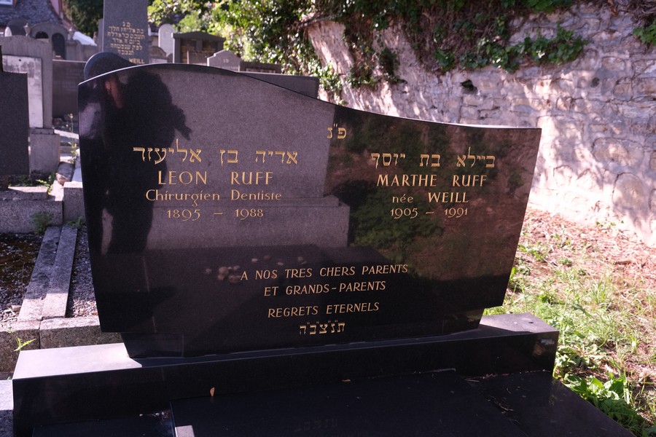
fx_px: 601
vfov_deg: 40.0
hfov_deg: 57.2
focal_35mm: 33
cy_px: 218
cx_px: 328
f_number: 5
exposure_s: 1/160
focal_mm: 22.3
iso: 160
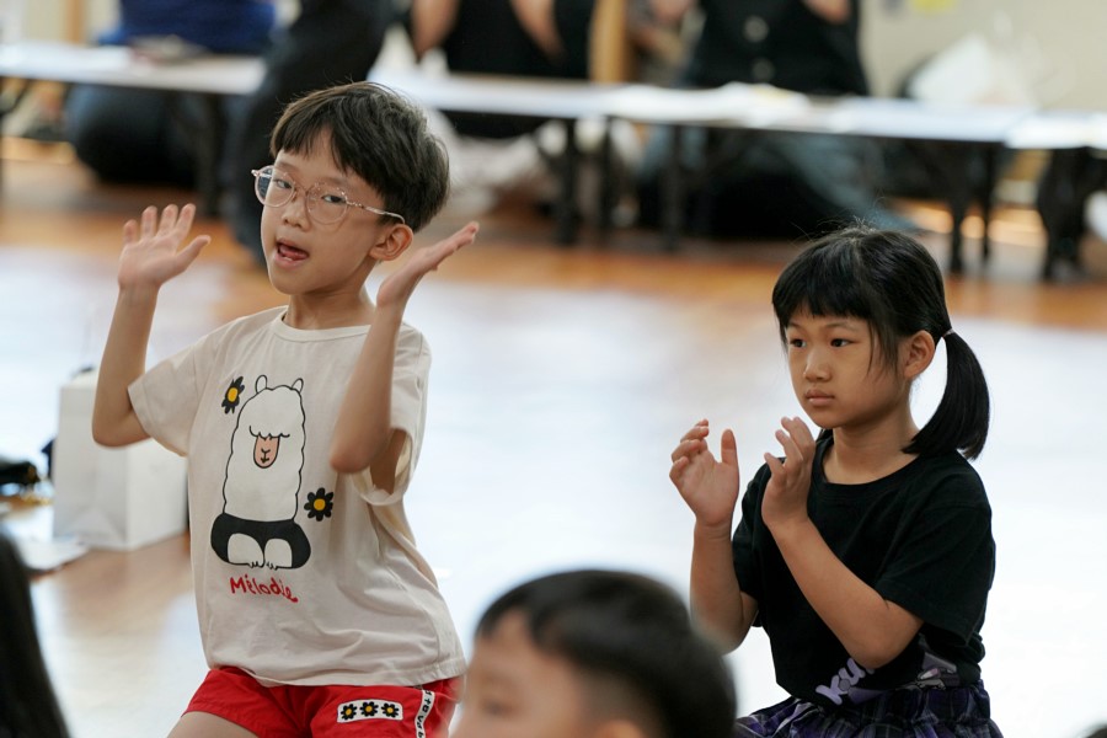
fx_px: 6150
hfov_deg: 10.3
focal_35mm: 200
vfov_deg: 6.9
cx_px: 554
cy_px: 369
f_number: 4
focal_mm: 200
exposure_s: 1/250
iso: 2000
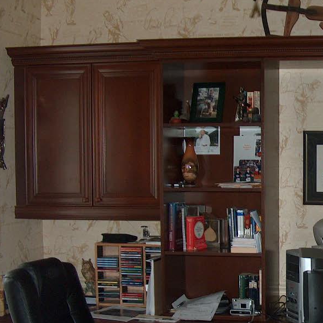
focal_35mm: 72
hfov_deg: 22.7
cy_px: 244
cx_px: 352
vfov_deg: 23.7
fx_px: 760
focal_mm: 7.6
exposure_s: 1/60
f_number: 2.8
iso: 100
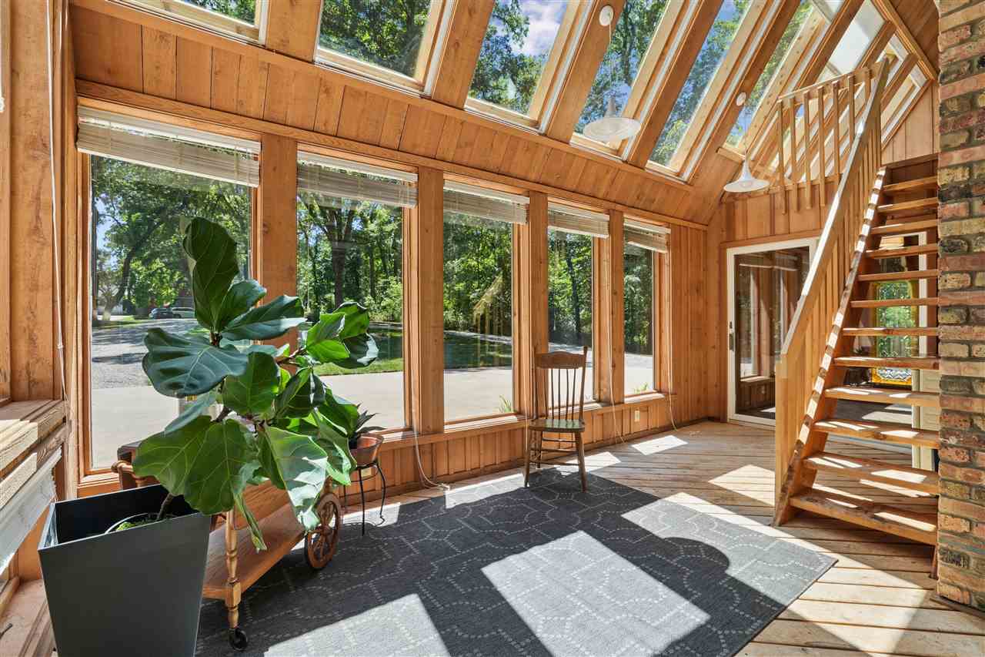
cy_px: 328
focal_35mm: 17
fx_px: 465
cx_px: 492
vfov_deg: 70.4
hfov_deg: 93.3
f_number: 9
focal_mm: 17
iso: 400
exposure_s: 1/160
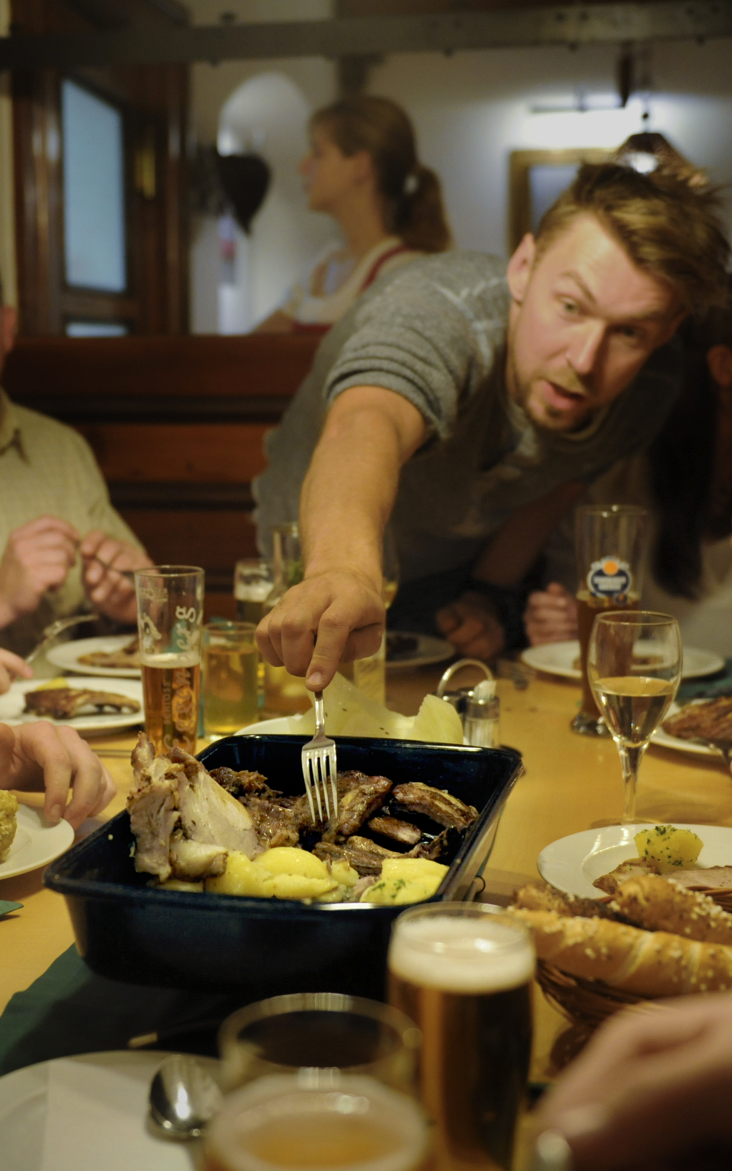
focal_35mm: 54
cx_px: 255
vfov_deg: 37.5
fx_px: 1724
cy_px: 585
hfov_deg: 23.9
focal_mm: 35
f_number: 2.8
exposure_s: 1/125
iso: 2000
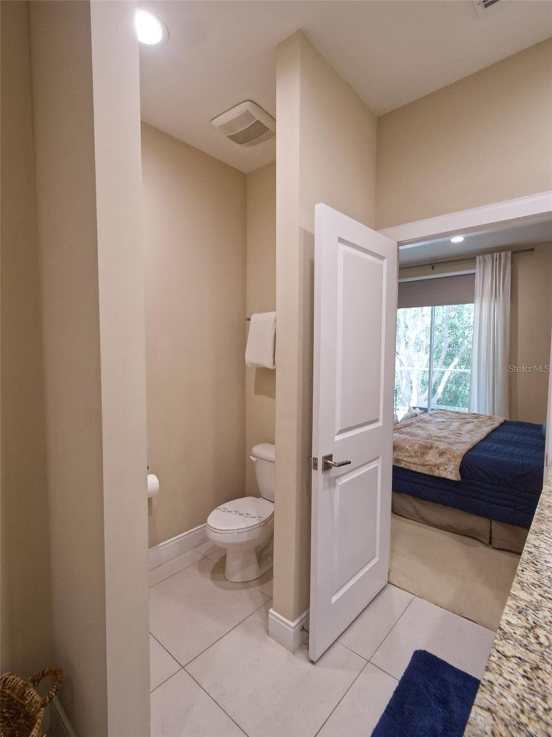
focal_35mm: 16
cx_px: 276
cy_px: 368
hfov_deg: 78.1
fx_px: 340
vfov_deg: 94.5
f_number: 9
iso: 1600
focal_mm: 8
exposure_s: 1/15
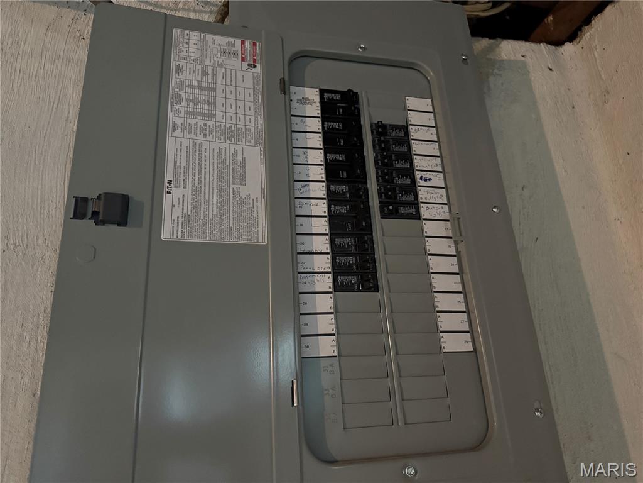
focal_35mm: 24
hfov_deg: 71.6
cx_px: 322
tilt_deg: +19.8
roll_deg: +2.8
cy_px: 242
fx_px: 446
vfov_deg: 56.8
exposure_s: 1/30
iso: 1250
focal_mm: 6.76
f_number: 1.78
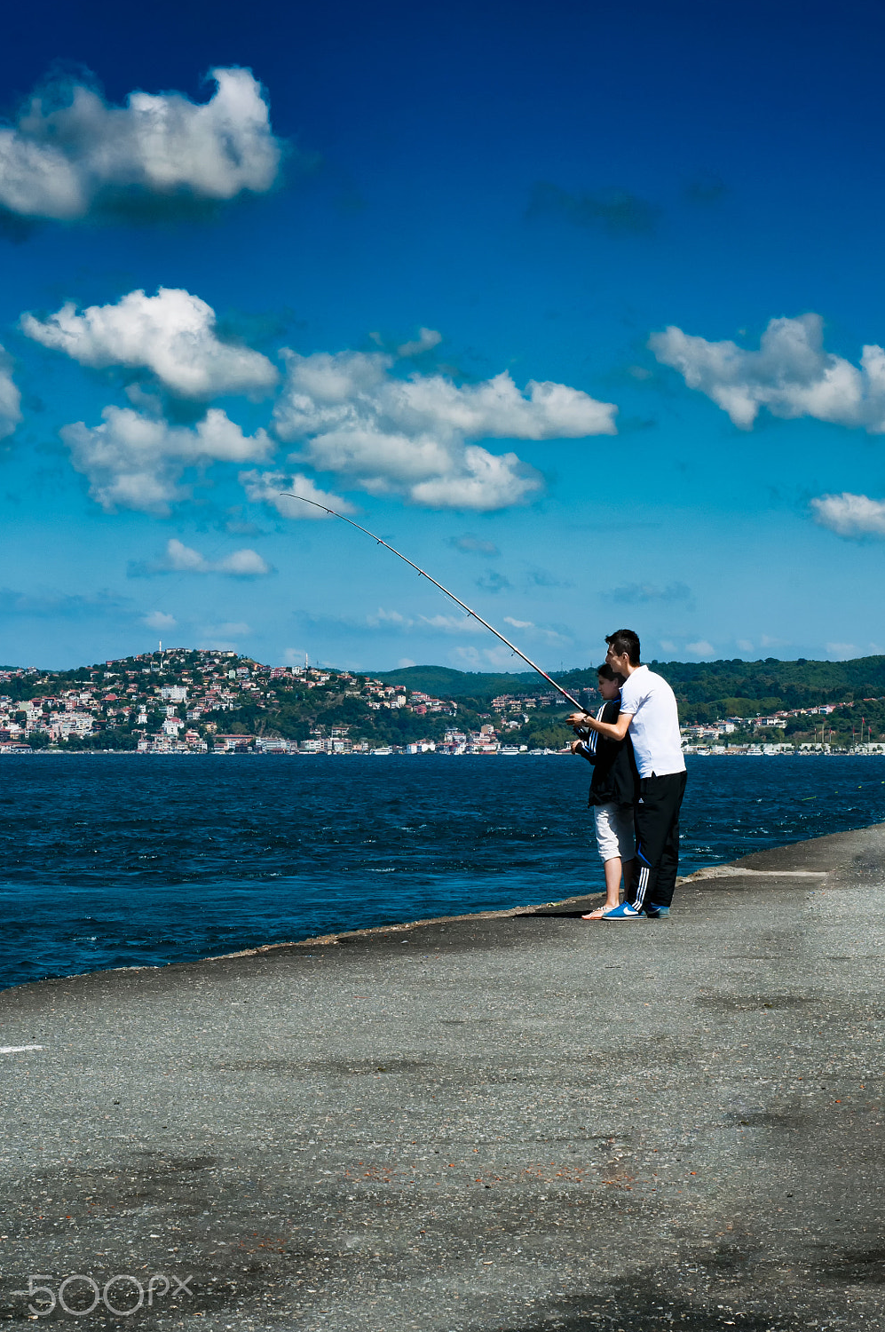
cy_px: 702
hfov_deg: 17.0
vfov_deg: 25.4
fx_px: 2956
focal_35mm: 80
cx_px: 444
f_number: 11
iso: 200
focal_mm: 50
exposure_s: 1/500
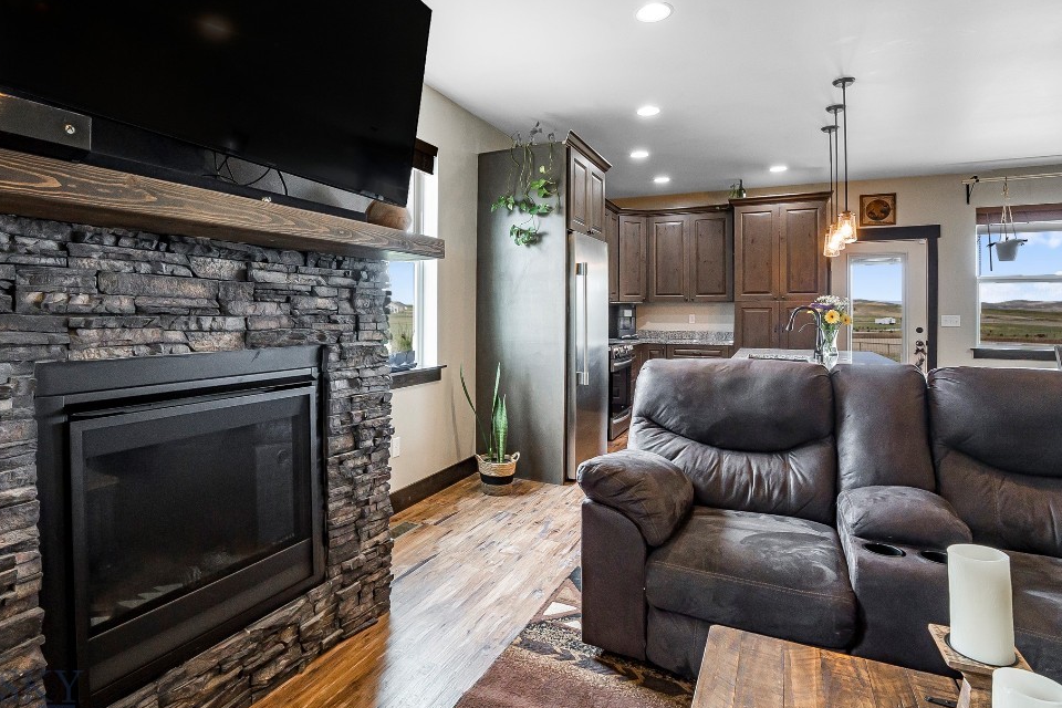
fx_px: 531
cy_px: 315
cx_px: 478
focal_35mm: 18
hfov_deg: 89.7
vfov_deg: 67.2
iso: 800
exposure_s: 1/25
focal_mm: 10
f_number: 7.1
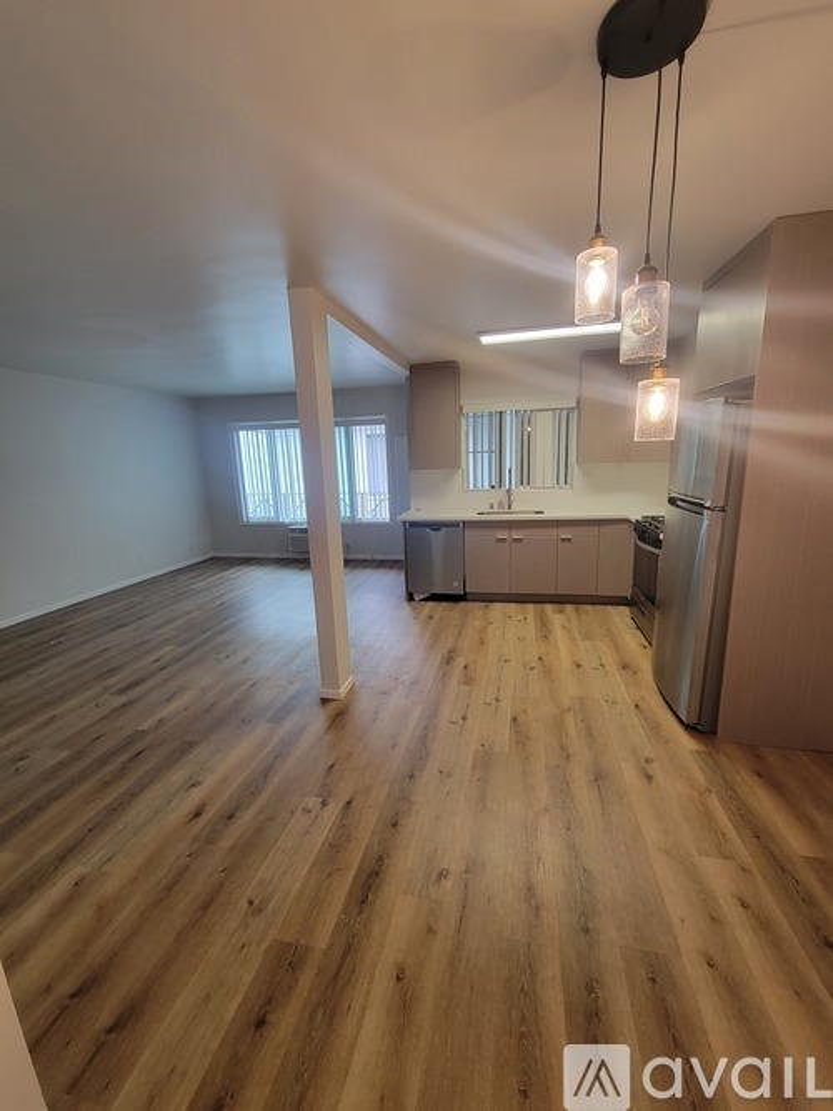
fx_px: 417
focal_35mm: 13
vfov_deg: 106.2
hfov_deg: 89.9
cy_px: 556
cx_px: 416
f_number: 2.2
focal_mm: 2.2
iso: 200
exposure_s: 1/60
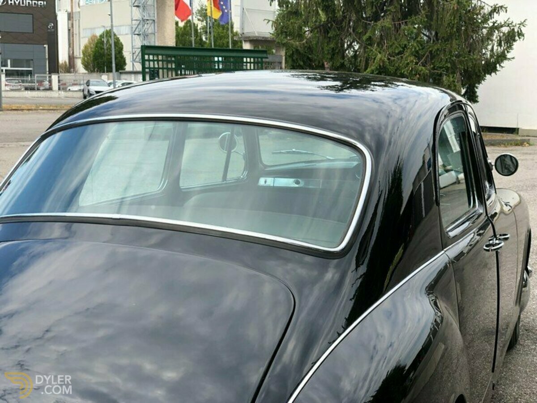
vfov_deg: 28.0
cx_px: 268
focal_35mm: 52
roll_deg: +0.4
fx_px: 807
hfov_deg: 36.8
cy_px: 202
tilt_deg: -7.0
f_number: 2.4
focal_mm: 6
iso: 16
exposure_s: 1/453
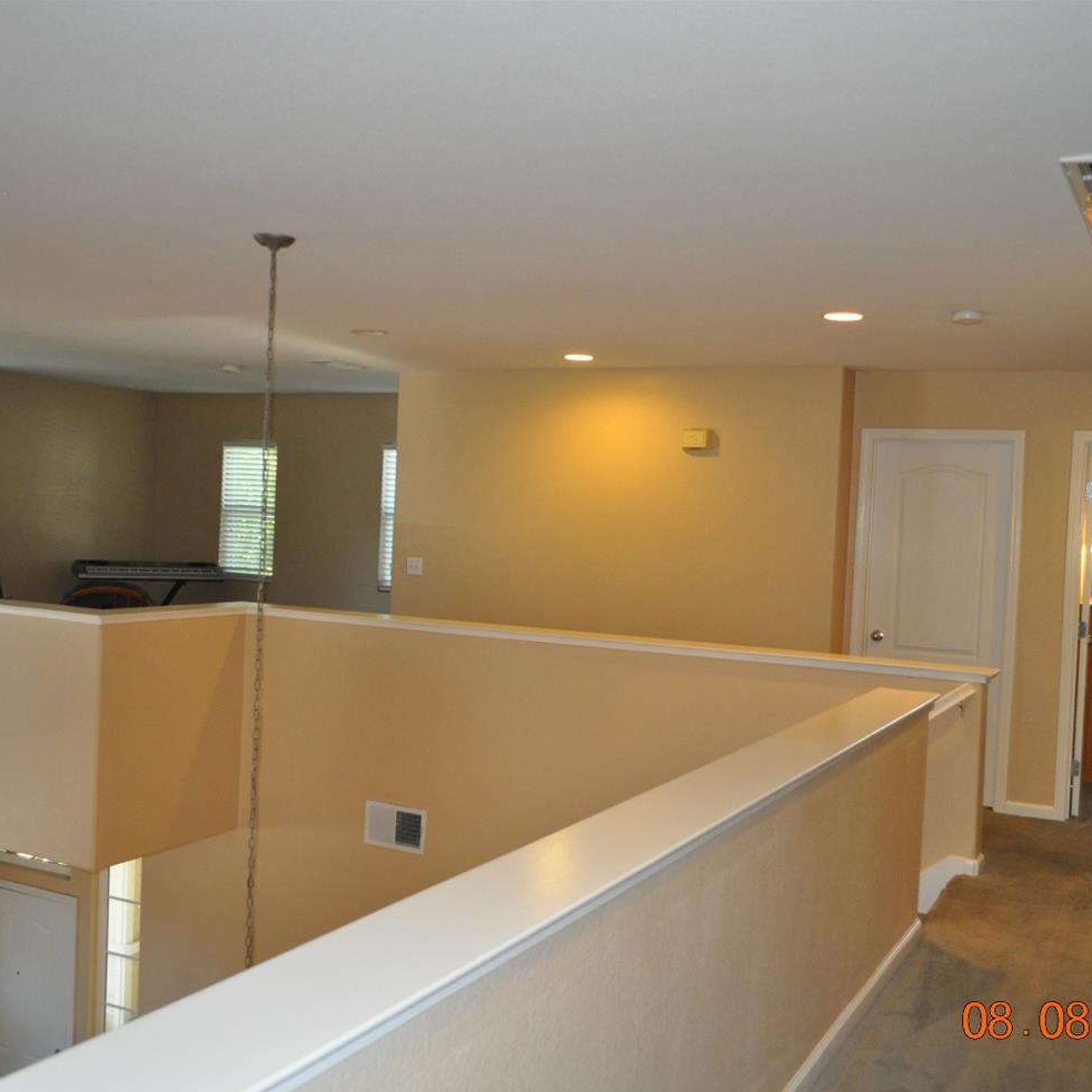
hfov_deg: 47.2
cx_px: 543
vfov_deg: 47.2
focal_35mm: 35
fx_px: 1249
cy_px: 552
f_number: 3.5
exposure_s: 1/80
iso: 800
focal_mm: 18
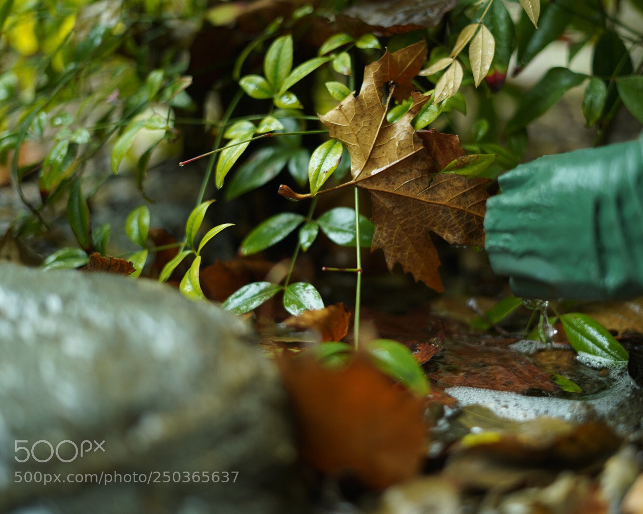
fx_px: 1085
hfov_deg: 33.0
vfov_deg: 26.7
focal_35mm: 57
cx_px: 374
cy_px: 255
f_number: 1.8
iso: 200
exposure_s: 1/200
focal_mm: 50
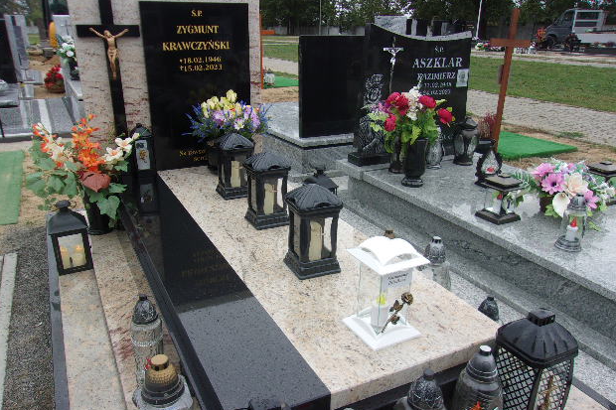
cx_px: 299
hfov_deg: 63.7
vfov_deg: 44.9
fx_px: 496
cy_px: 216
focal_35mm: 29
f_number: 3
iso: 80
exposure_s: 1/200
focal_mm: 4.9
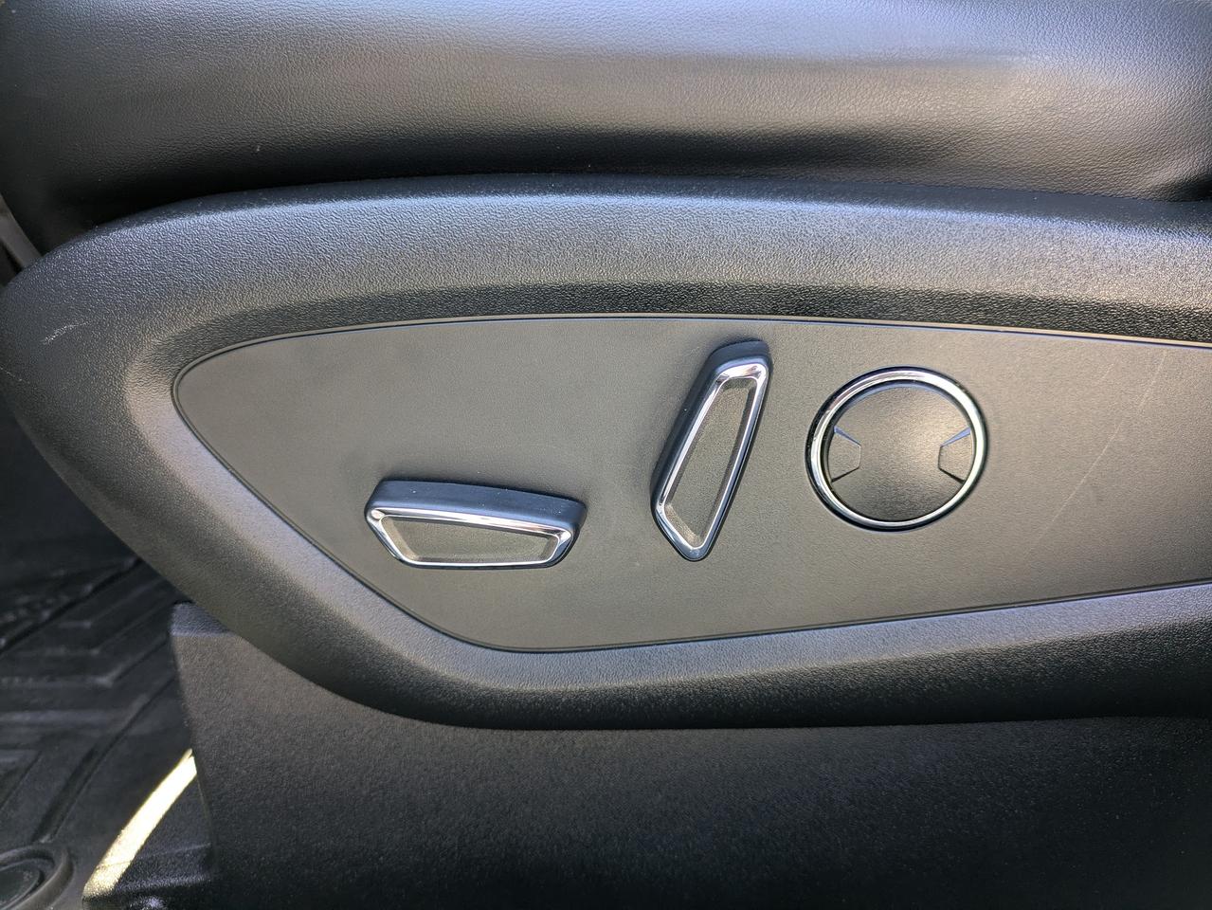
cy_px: 455
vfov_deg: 54.9
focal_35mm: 25
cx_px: 606
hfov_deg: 69.4
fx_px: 876
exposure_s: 1/100
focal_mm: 5.43
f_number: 1.89
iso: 104
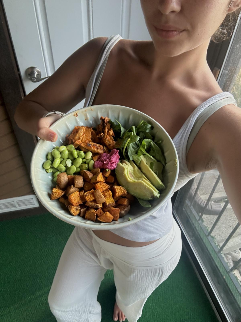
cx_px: 120
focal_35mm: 23
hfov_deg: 58.9
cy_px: 161
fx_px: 214
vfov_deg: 73.9
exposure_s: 1/66
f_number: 1.9
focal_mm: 2.69
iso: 80
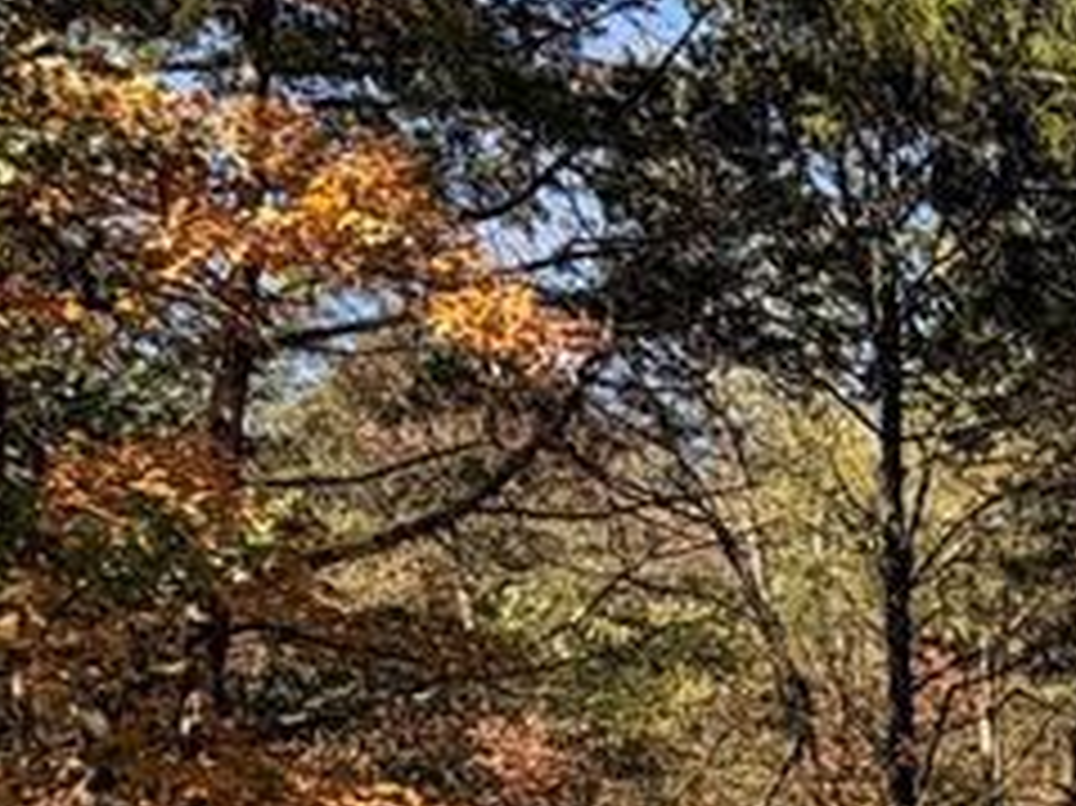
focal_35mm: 60
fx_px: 1864
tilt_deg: -2.3
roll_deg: +0.8
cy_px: 982
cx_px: 1580
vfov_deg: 22.4
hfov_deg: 25.2
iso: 40
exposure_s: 1/742
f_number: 2.2
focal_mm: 2.22
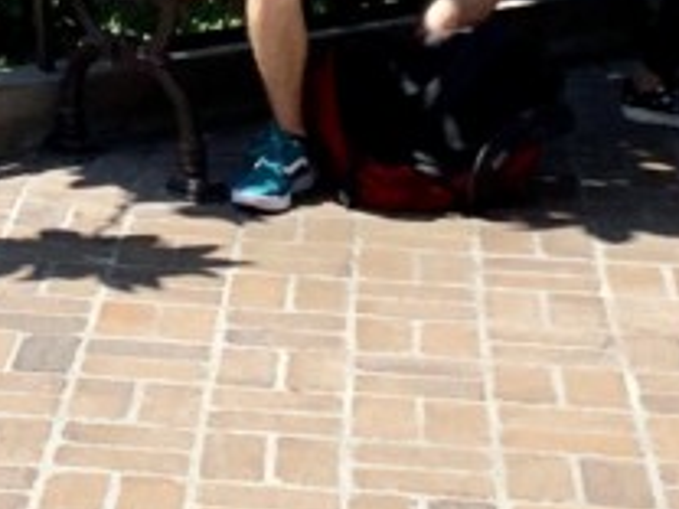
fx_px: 2942
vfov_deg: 8.7
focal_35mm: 150
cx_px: -516
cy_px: -829
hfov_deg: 12.2
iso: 25
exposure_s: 1/1368
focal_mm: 4.25
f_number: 1.8
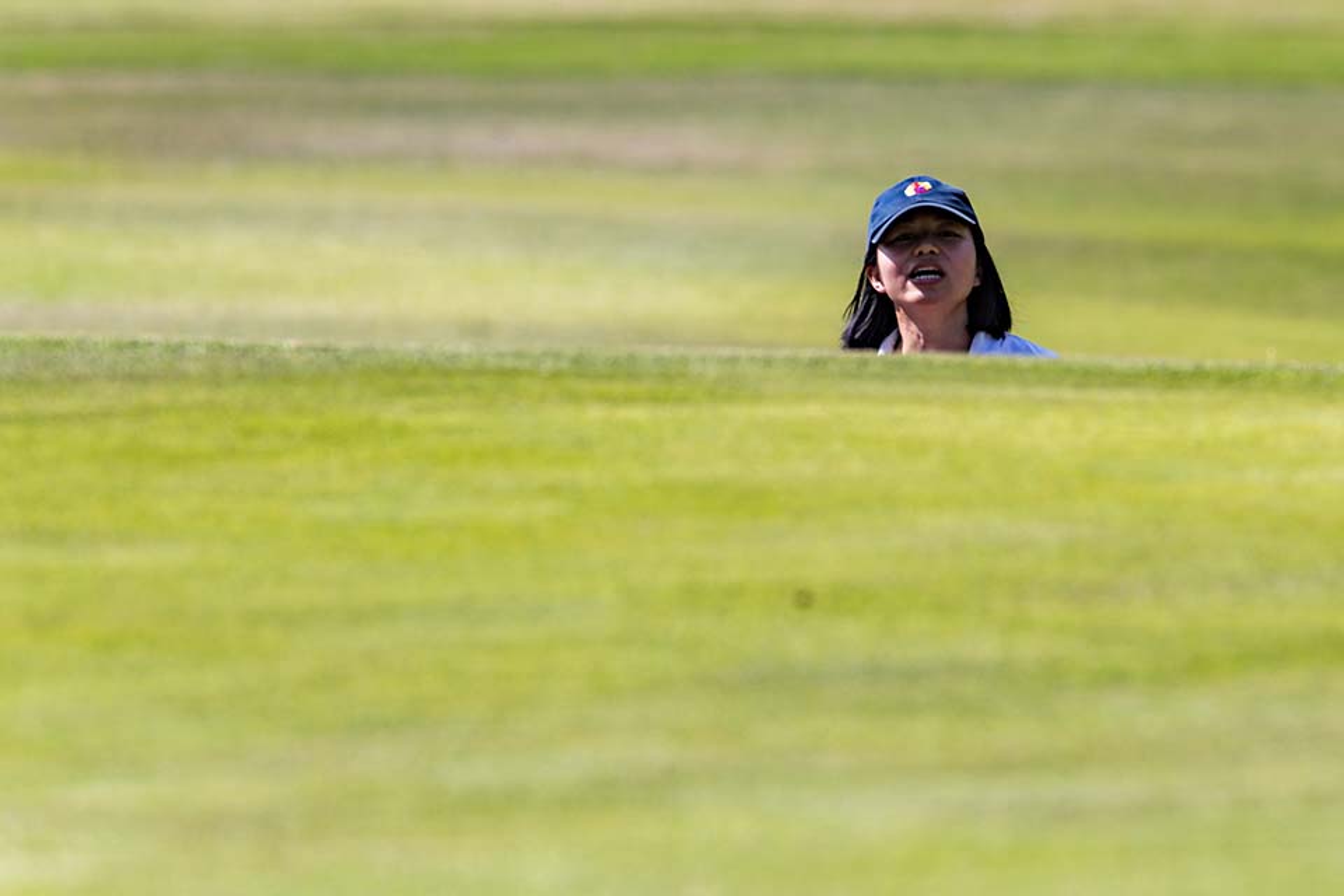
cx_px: 672
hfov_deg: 3.2
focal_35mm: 650
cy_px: 448
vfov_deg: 2.1
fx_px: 24265
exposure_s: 1/2500
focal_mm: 650
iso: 280
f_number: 8
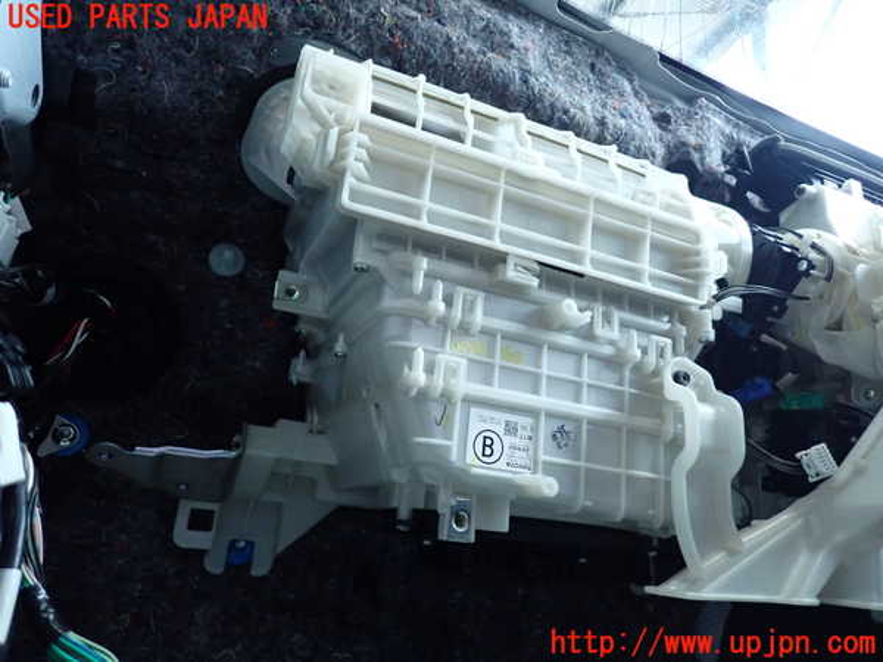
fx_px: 638
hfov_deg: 69.4
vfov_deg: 54.9
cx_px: 442
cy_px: 331
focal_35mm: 25
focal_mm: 4.5
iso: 500
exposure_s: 1/125
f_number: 2
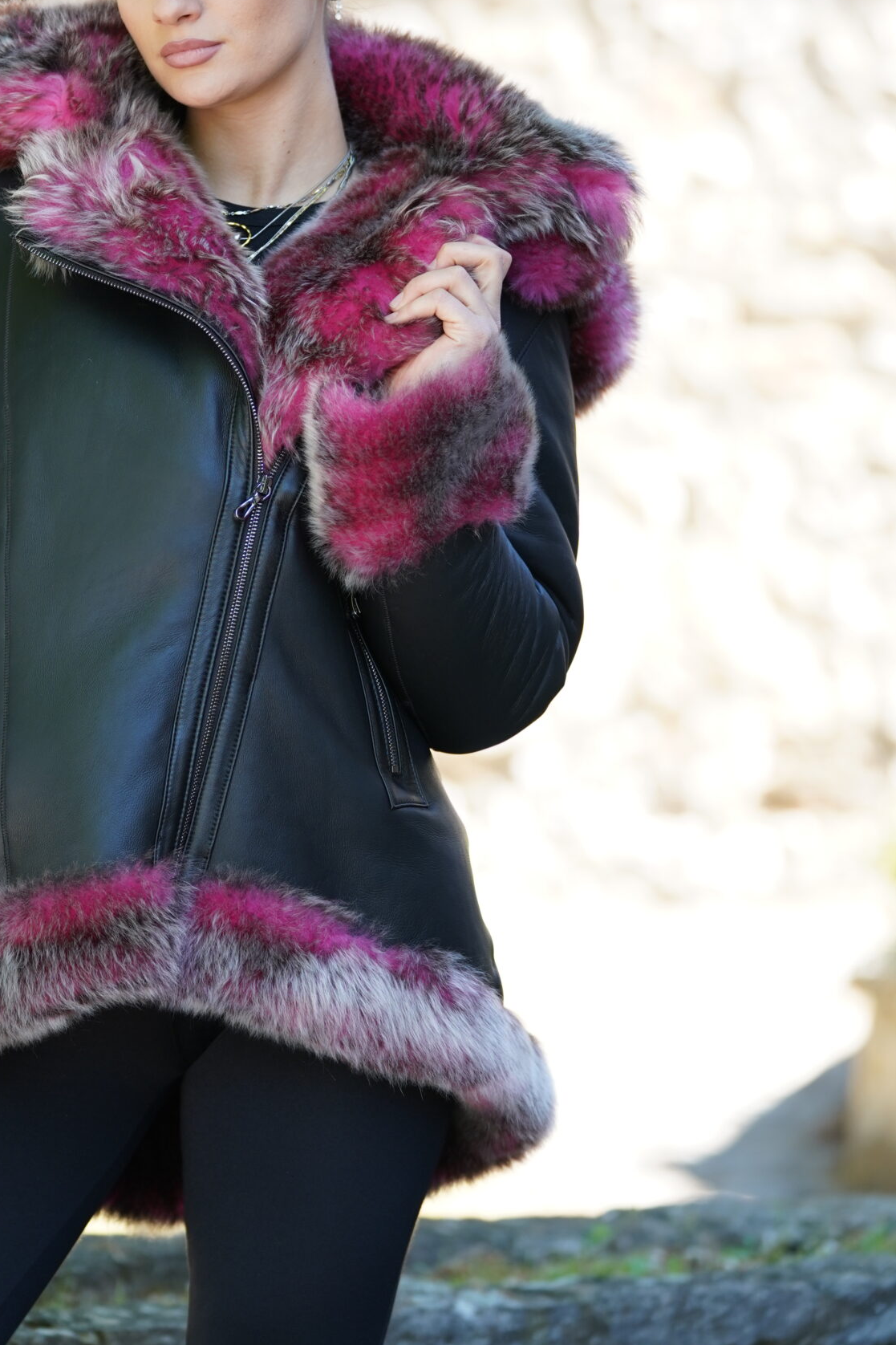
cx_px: 213
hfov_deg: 8.3
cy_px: 489
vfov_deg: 12.4
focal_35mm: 165
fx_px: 6161
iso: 320
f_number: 2.8
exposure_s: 1/320
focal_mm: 108
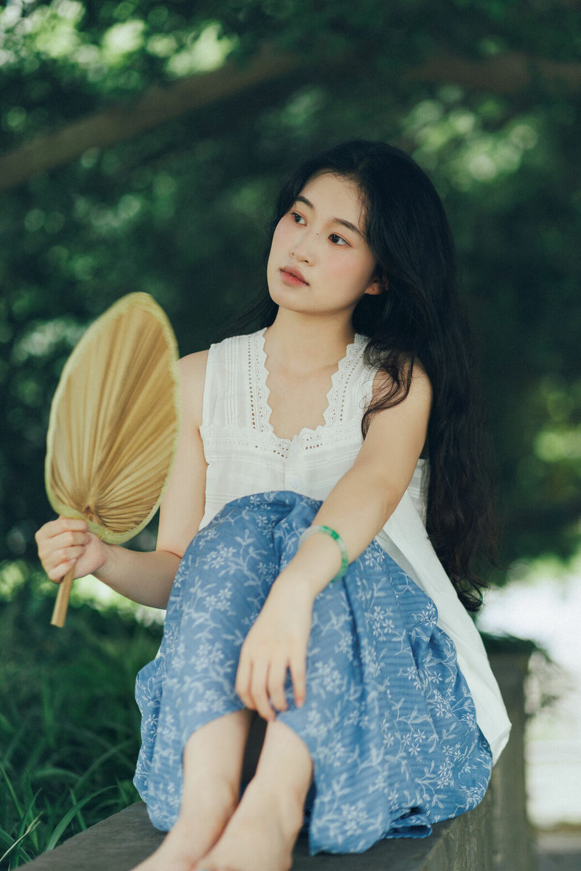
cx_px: 290
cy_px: 436
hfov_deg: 16.1
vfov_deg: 23.9
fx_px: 2058
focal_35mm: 85
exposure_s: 1/200
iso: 320
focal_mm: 85
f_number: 2
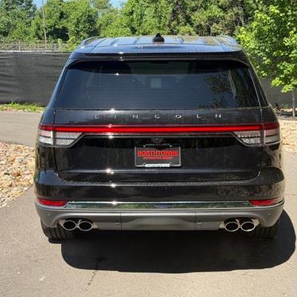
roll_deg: +2.1
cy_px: 149
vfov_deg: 30.0
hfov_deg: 30.0
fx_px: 553
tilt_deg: -7.7
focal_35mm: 57
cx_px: 150
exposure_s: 1/2415
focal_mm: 6.76
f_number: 1.78
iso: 80
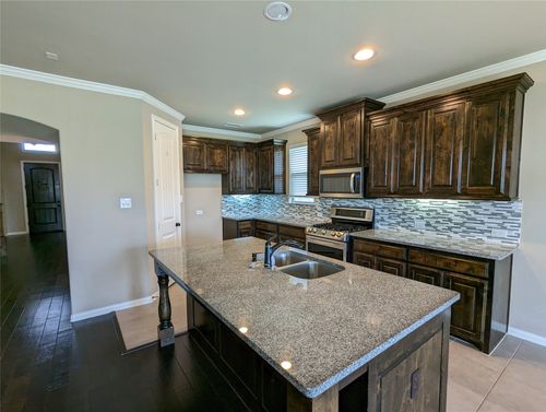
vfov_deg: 78.3
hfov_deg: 94.4
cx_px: 273
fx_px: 253
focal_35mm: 16
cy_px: 206
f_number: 2.2
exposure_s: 1/60
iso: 157
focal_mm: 2.35
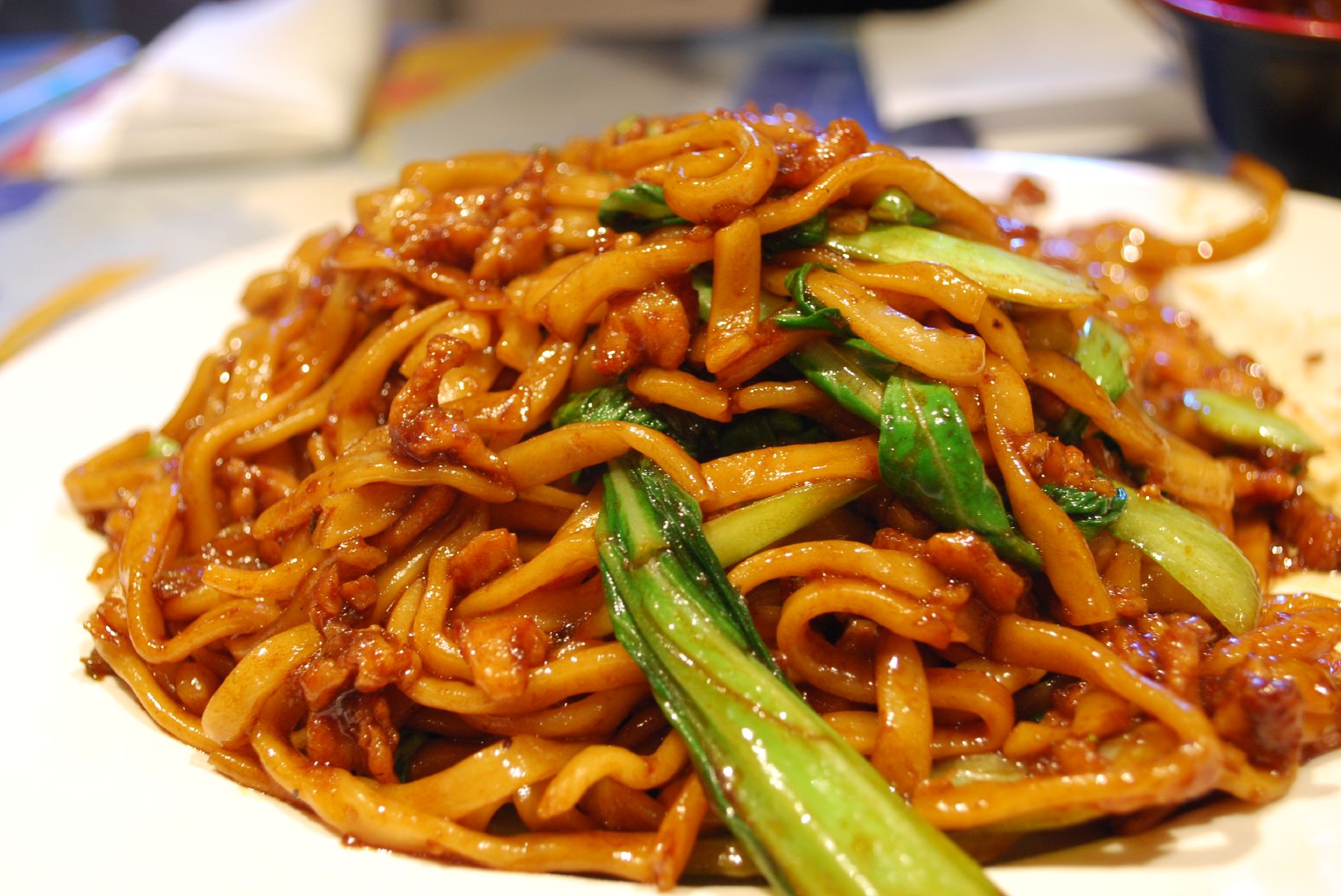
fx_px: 1886
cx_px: 677
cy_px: 402
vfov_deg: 26.7
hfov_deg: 39.1
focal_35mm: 51
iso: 400
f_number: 4.8
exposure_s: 1/10
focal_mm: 29
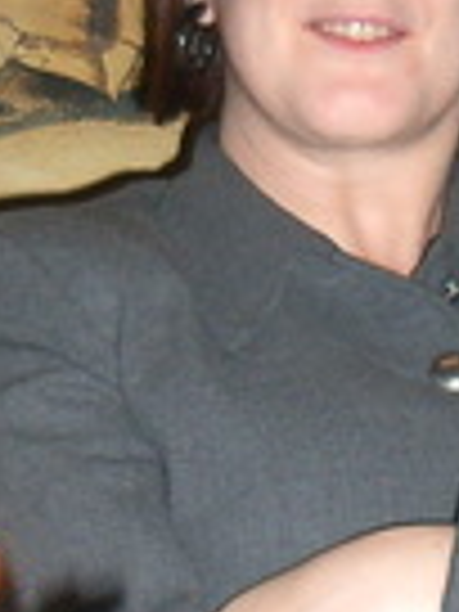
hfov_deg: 9.7
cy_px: 166
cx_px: 326
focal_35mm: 153
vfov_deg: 12.9
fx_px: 2705
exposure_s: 1/40
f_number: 2.6
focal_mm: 5.8
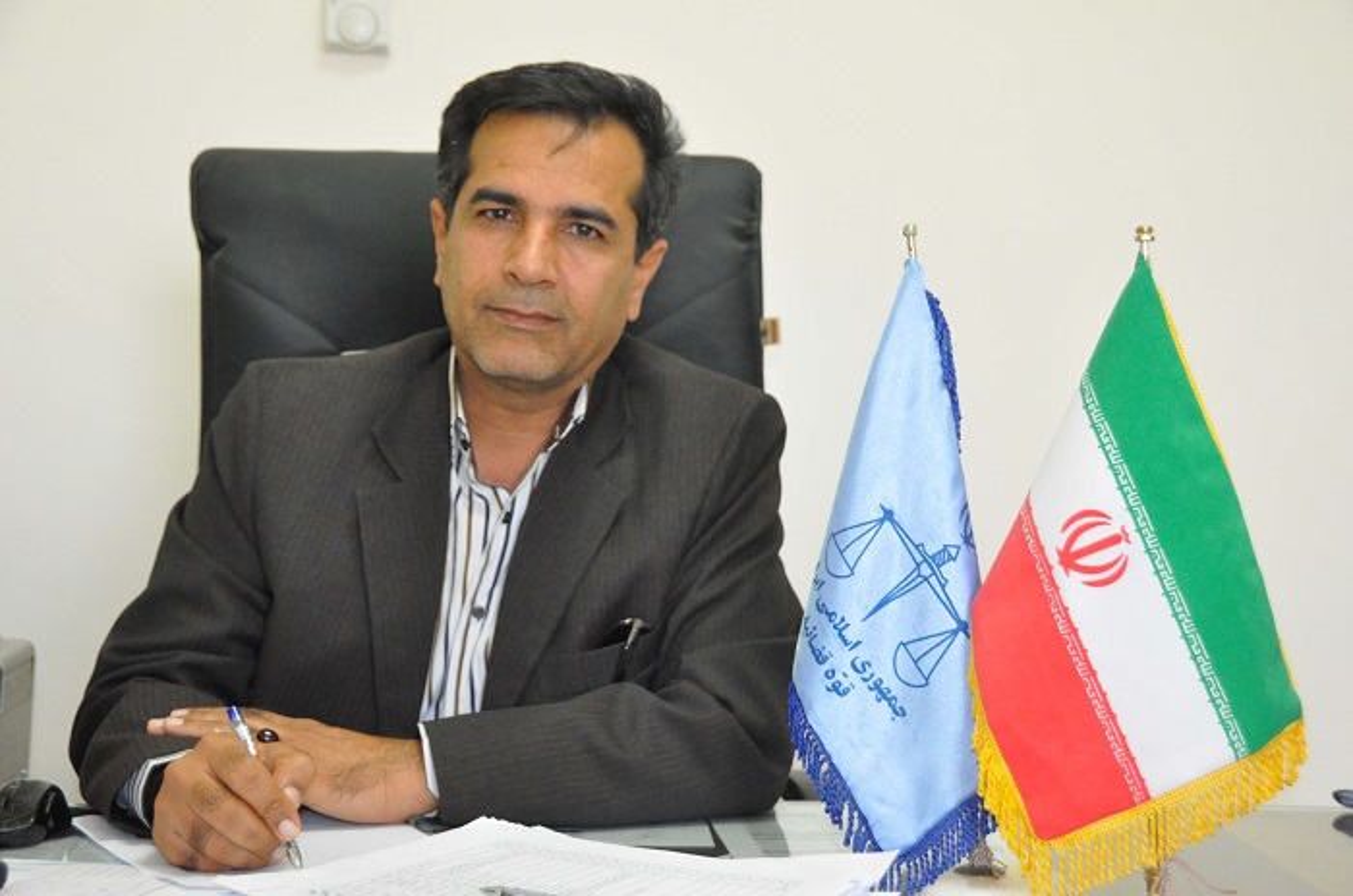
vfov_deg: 23.7
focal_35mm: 57
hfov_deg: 35.1
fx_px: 2138
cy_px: 448
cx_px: 676
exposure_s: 1/80
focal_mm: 38
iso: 3200
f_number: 5.6
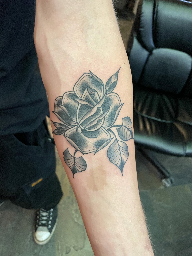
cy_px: 128
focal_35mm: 26
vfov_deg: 67.3
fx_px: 192
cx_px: 96
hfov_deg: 53.1
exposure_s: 1/40
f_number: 1.6
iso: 640
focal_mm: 4.2
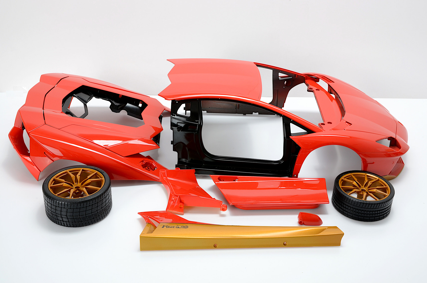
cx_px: 214
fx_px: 550
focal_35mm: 46
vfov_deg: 28.8
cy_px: 142
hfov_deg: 42.4
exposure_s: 1/8
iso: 320
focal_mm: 31
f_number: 20
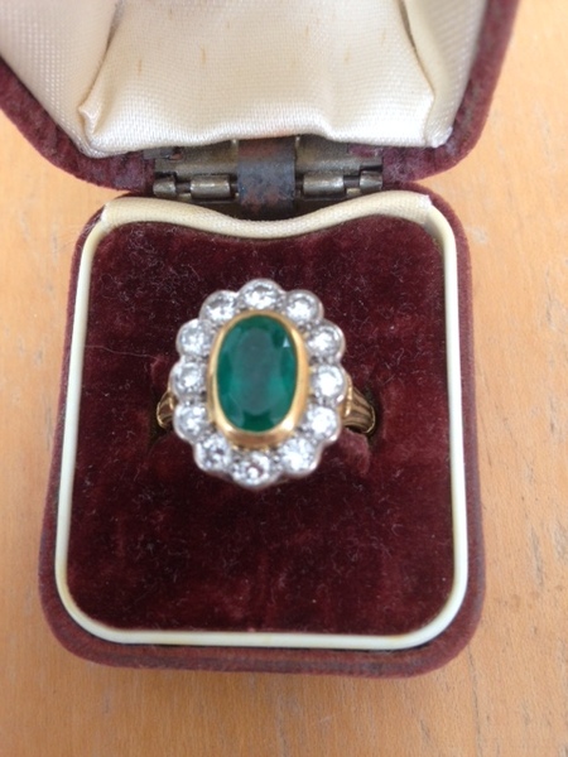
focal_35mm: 33
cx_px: 284
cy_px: 378
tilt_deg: -72.0
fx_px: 722
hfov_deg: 42.9
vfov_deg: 55.4
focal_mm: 4.12
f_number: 2.4
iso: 64
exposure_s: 1/20
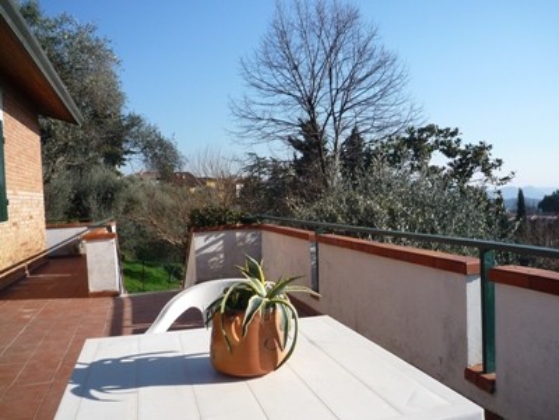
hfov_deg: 60.0
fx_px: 484
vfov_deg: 46.8
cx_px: 280
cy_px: 210
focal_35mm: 30
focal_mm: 5.3
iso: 100
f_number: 4
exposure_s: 1/800
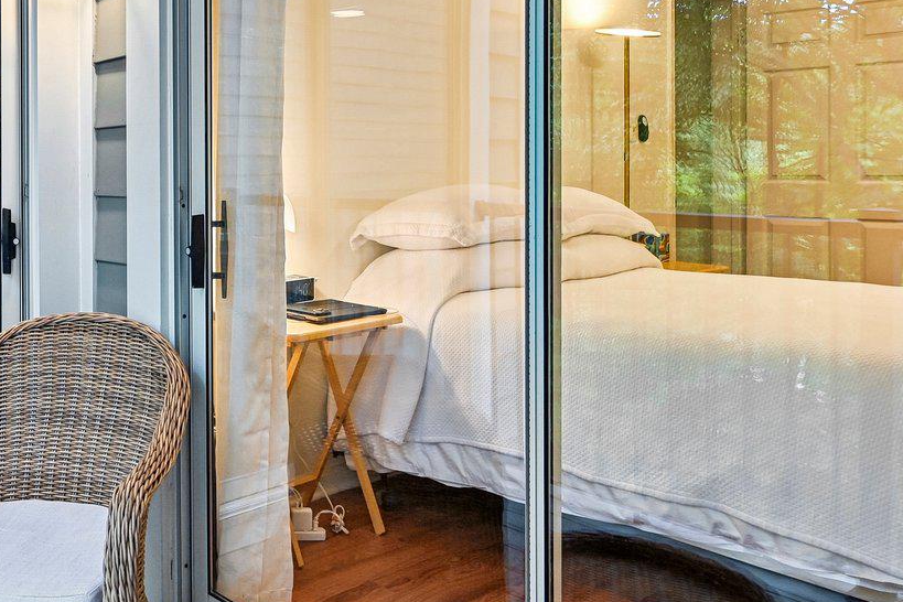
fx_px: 878
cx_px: 127
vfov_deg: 37.1
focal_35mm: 35
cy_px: 165
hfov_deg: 49.7
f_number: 8
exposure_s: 1/15
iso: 250
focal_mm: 14
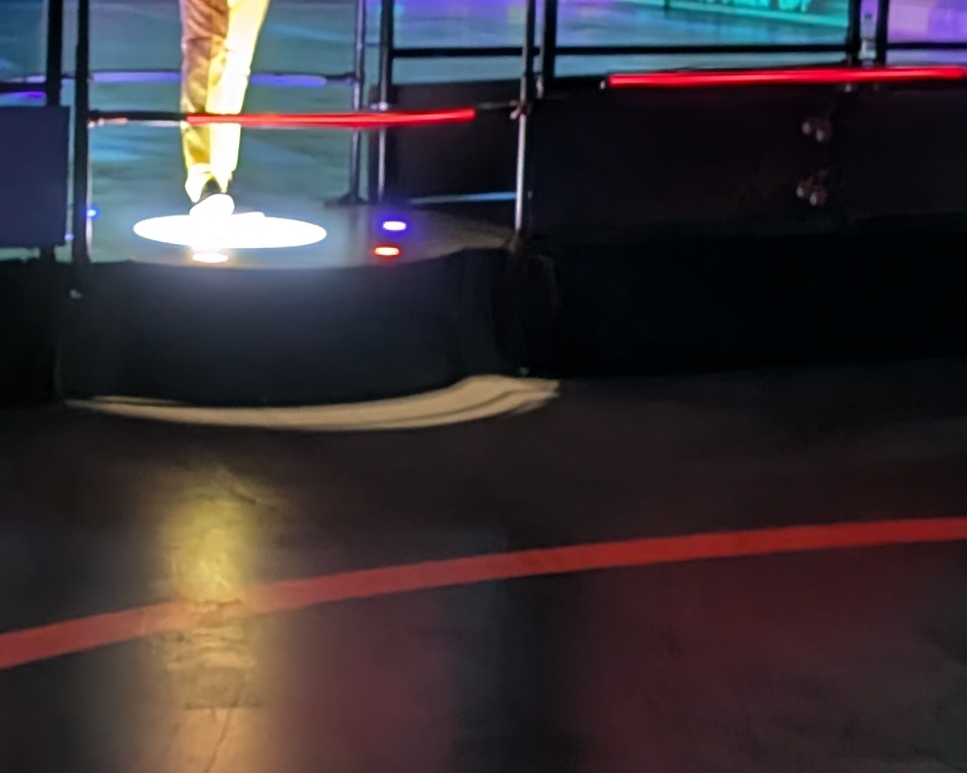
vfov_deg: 15.8
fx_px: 2775
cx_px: 182
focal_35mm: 97
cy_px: 228
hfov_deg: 19.5
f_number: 1.68
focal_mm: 6.9
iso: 583
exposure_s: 1/45.7
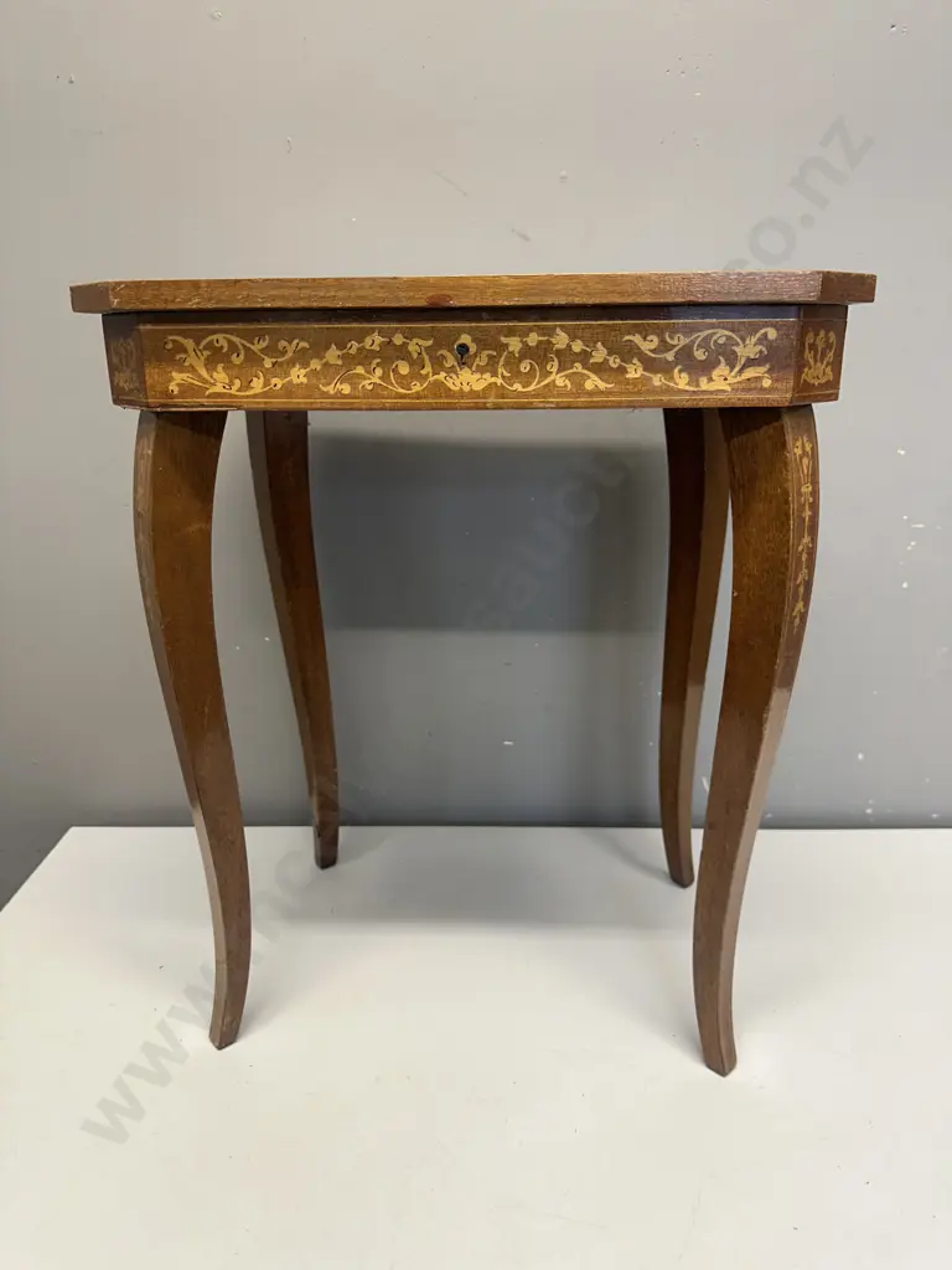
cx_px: 476
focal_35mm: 24
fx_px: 880
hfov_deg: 56.8
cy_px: 635
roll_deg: +0.6
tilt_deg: -17.6
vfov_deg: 71.6
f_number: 1.78
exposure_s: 1/100
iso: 125
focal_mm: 6.86
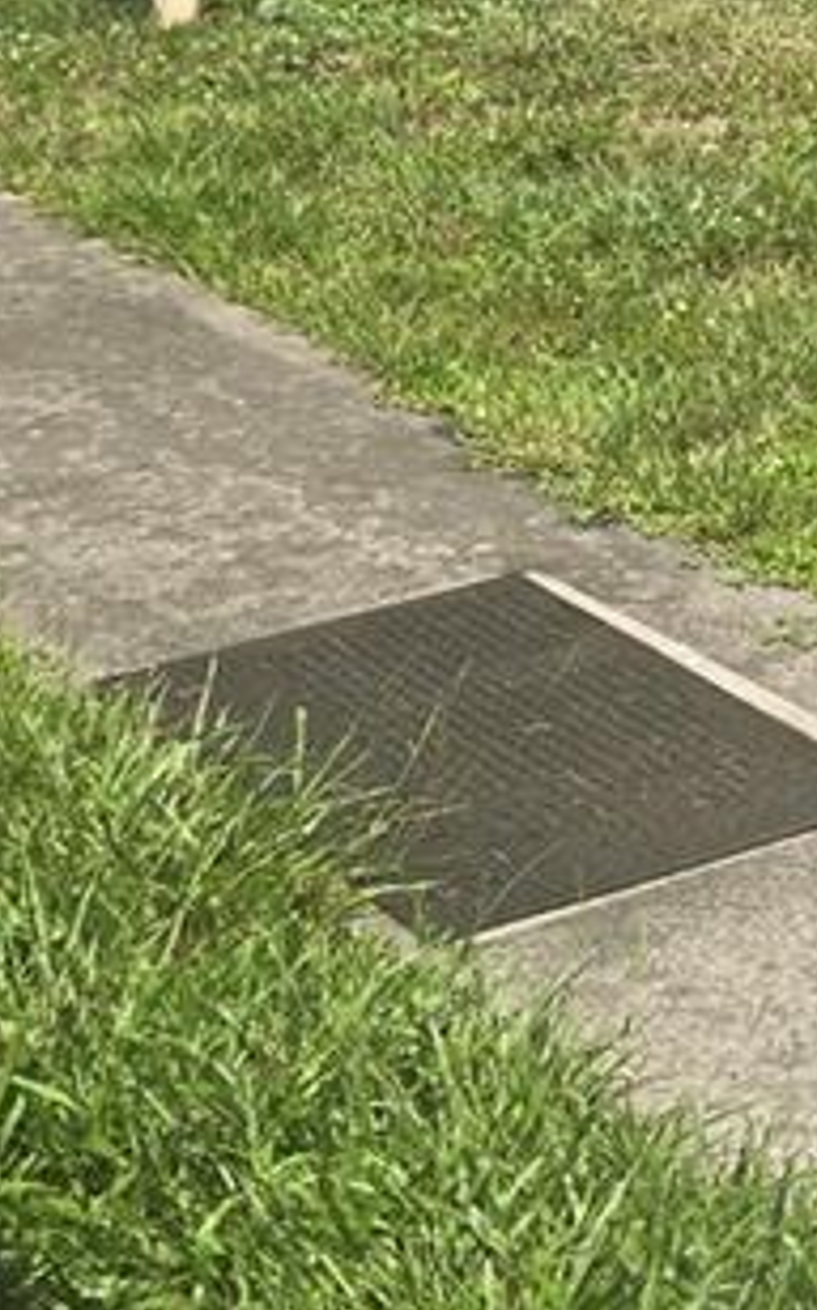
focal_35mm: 95
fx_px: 3391
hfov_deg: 13.4
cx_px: 928
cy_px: 638
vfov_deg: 21.9
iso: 25
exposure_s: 1/2163
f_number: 1.8
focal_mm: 5.4
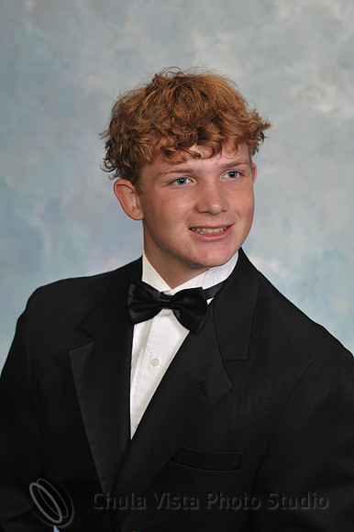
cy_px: 266
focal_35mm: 135
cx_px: 177
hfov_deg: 10.1
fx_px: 1993
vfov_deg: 15.2
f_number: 7.1
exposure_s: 1/125
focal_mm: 135
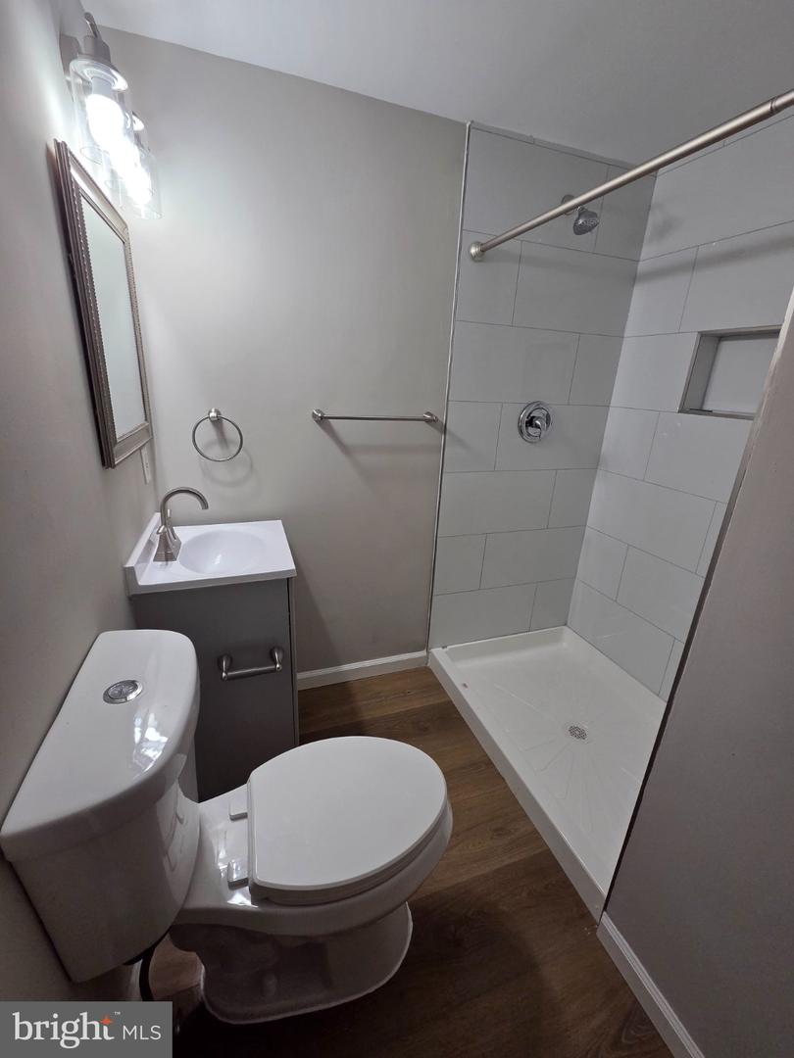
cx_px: 397
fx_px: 398
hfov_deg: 89.9
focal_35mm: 13
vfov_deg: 106.2
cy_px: 529
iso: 200
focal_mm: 2.2
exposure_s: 1/120
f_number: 2.2
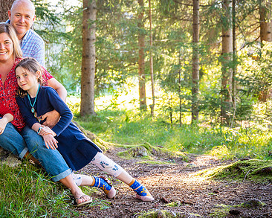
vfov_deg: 19.4
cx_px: 45
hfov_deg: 23.7
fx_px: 636
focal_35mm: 79
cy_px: 126
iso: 200
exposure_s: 1/50
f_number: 4
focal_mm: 48
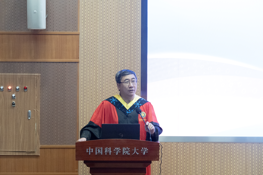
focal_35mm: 94
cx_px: 132
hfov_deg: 21.6
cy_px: 88
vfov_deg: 14.5
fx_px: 690
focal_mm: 63
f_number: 5.6
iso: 6400
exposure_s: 1/100
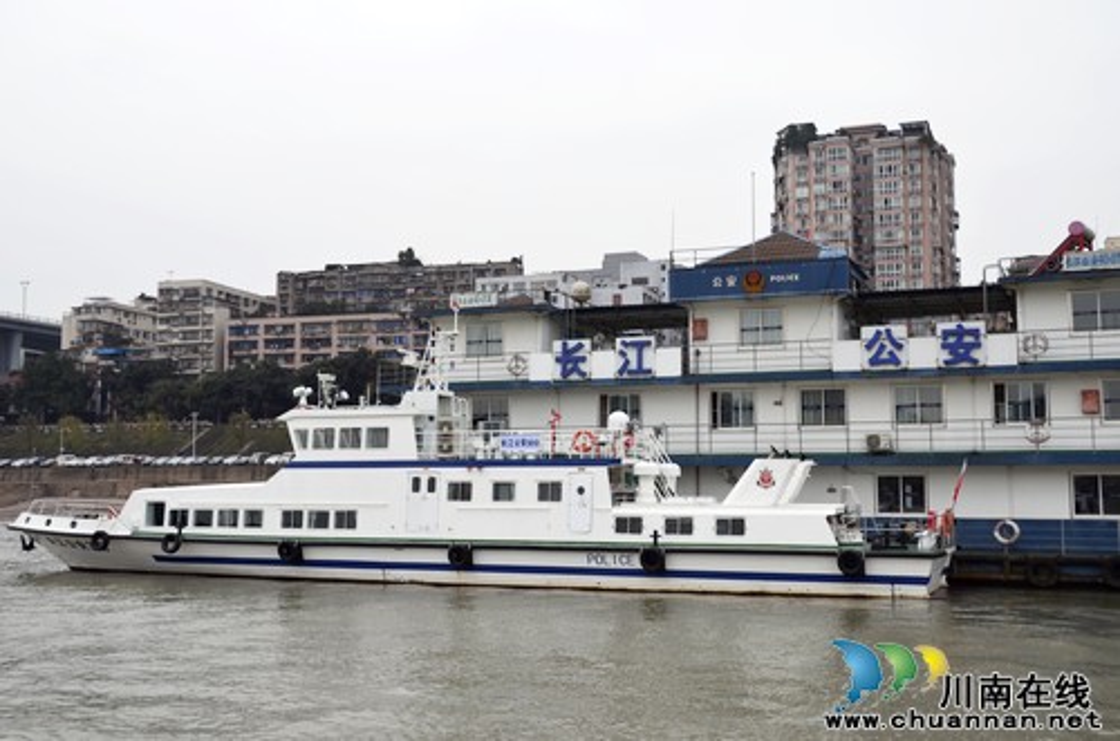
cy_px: 370
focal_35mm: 40
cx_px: 560
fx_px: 1257
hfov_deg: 48.0
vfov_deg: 32.9
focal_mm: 27
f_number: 6.3
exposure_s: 1/160
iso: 100
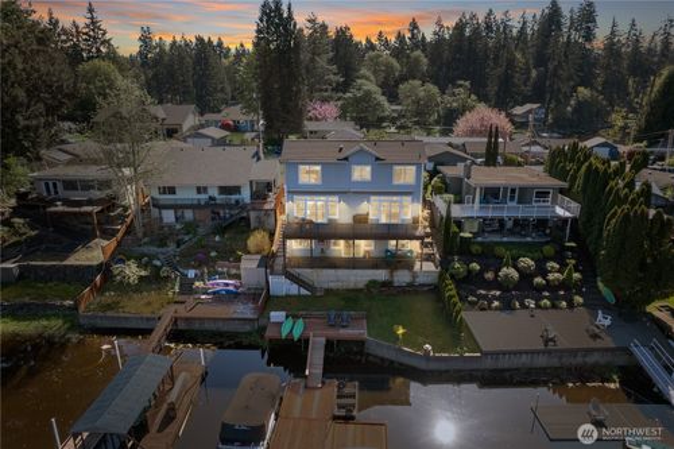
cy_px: 224
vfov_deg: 57.2
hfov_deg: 78.6
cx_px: 337
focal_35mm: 22
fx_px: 412
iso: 100
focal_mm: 8.38
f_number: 2.8
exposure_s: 1/640
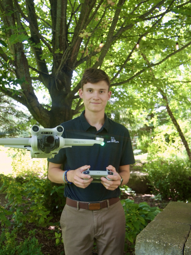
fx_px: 250
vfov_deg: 53.6
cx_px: 83
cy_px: 151
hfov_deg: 41.7
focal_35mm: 34
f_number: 3.5
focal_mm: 13
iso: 200
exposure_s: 1/125
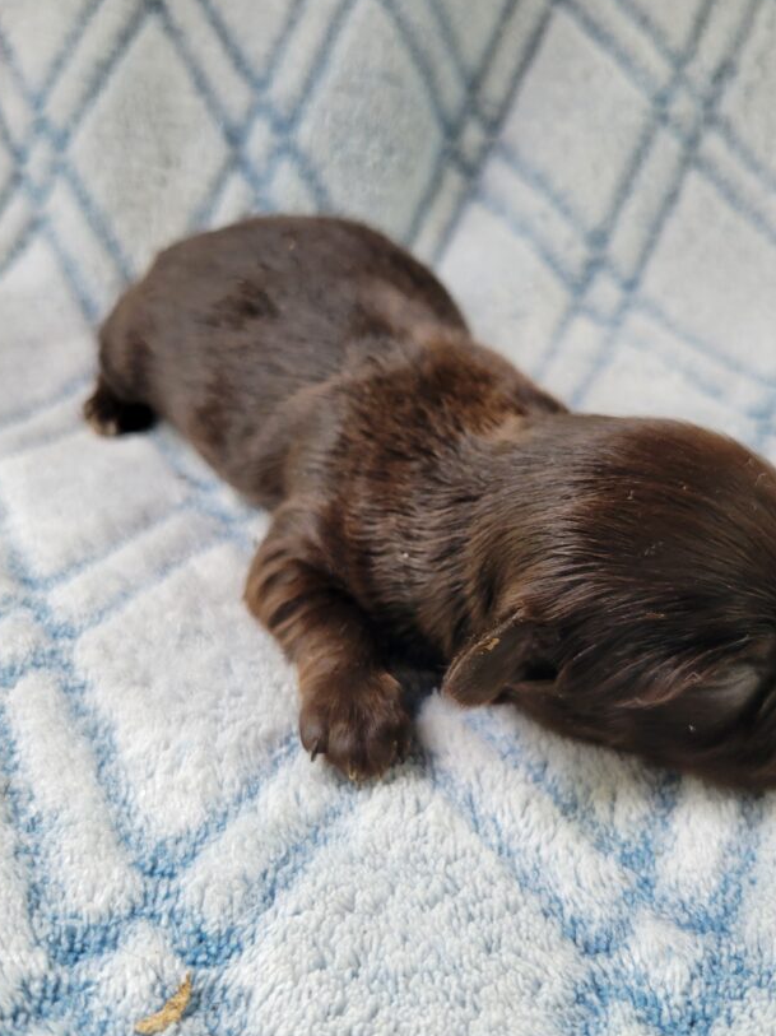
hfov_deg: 44.1
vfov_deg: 56.8
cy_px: 562
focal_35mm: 32
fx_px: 957
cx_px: 419
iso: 160
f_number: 1.8
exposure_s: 1/120
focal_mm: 5.4
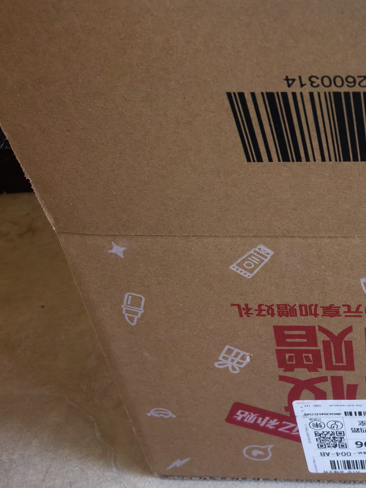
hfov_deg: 24.8
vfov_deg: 34.9
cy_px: 209
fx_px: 775
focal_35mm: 55
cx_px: 399
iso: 200
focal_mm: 6.98
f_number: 2.8
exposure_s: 1/33.3
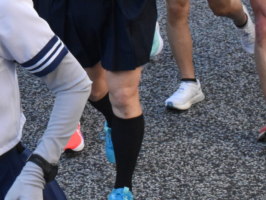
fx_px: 1074
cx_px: -105
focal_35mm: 140
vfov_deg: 10.6
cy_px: 42
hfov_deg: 13.5
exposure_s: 1/500
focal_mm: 27
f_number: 11
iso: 2500
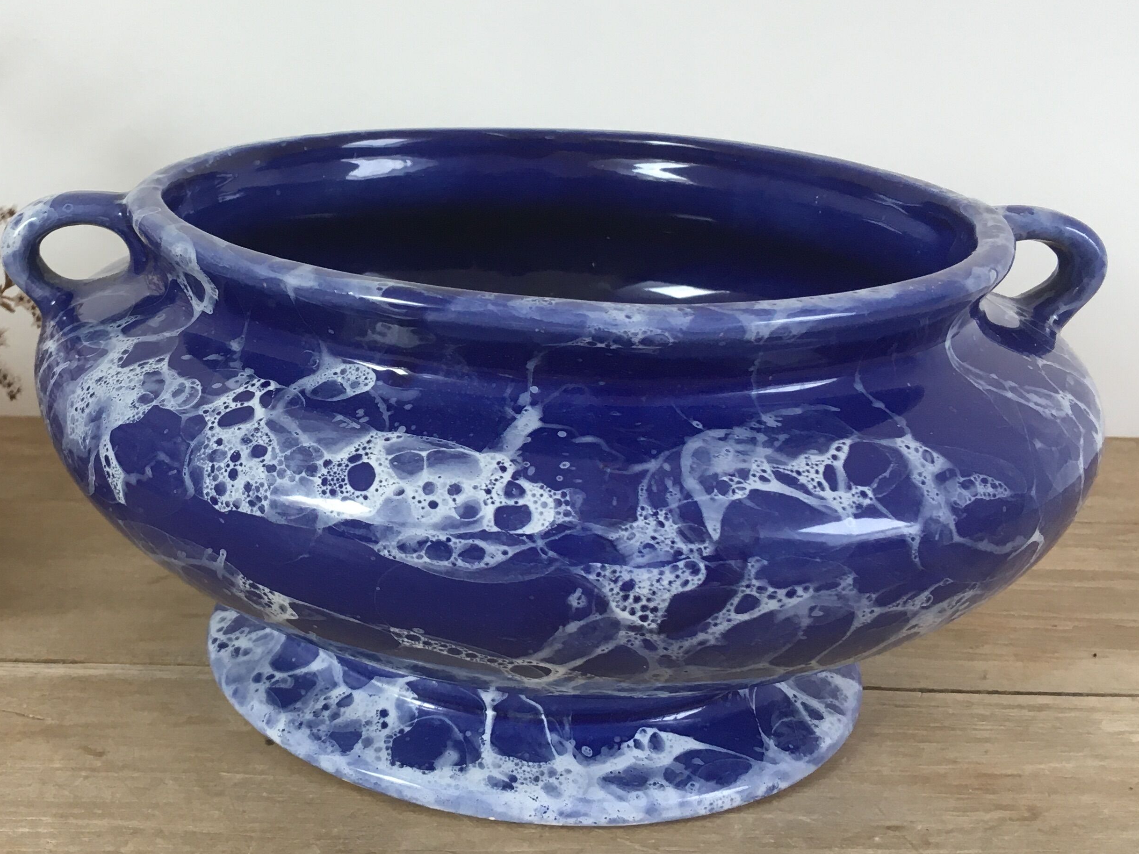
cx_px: 320
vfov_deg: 30.2
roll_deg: -0.6
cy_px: 366
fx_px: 1579
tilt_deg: -15.0
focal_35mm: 48
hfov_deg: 38.9
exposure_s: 1/33
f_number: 2.2
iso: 32
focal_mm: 4.15
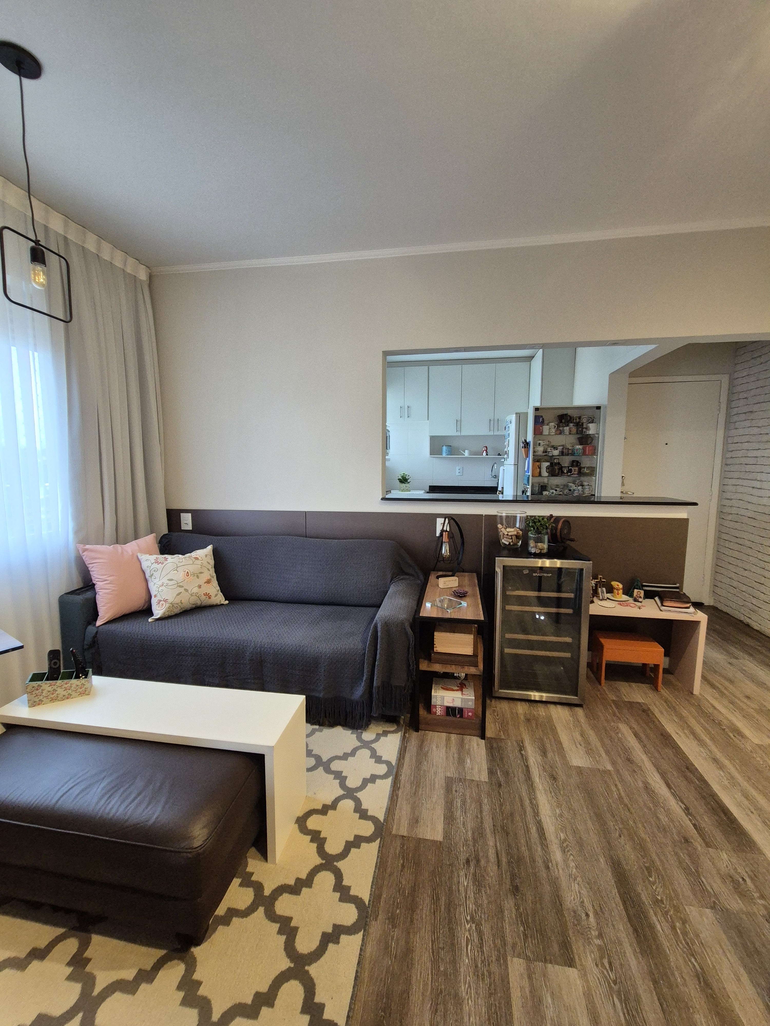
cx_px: 385
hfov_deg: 89.9
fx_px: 386
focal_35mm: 13
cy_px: 513
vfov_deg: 106.2
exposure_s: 1/60
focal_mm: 2.2
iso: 640
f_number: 2.2
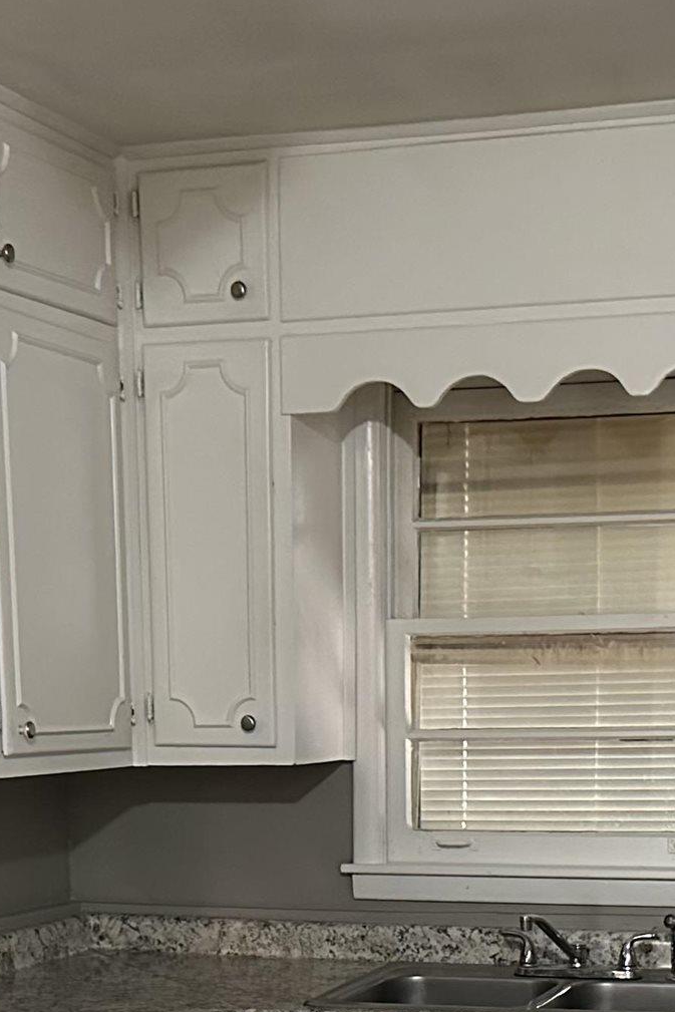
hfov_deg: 17.9
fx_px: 2137
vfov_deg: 24.7
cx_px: 371
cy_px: 1127
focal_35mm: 76
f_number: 1.78
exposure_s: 1/40
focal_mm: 6.86
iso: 1000
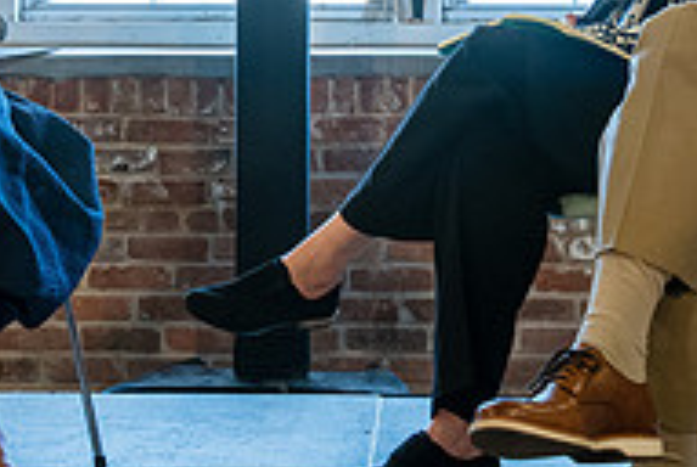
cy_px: -41
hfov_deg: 20.2
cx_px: 359
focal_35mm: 101
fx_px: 1958
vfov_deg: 13.3
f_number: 6.3
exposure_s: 1/160
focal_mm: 32
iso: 2500
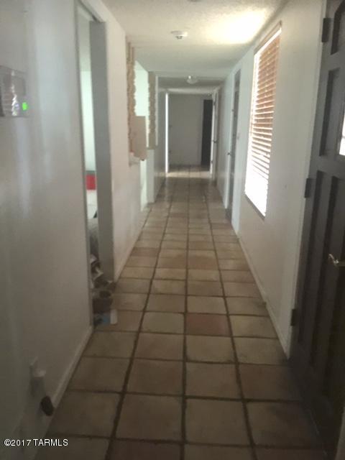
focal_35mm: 29
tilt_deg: -16.3
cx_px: 172
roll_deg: -0.5
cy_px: 230
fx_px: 385
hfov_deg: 48.2
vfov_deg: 61.7
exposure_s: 1/4
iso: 200
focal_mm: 4.15
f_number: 2.2
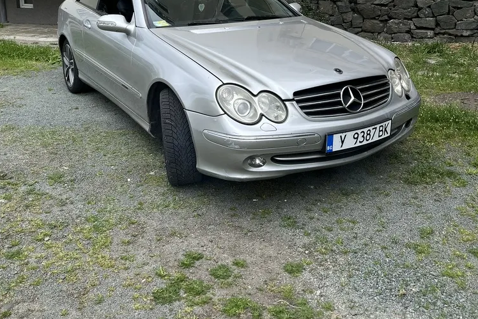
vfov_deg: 34.7
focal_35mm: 37
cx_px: 233
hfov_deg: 51.9
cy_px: 56
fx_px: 491
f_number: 1.6
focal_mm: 5.1
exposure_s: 1/1672
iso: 50
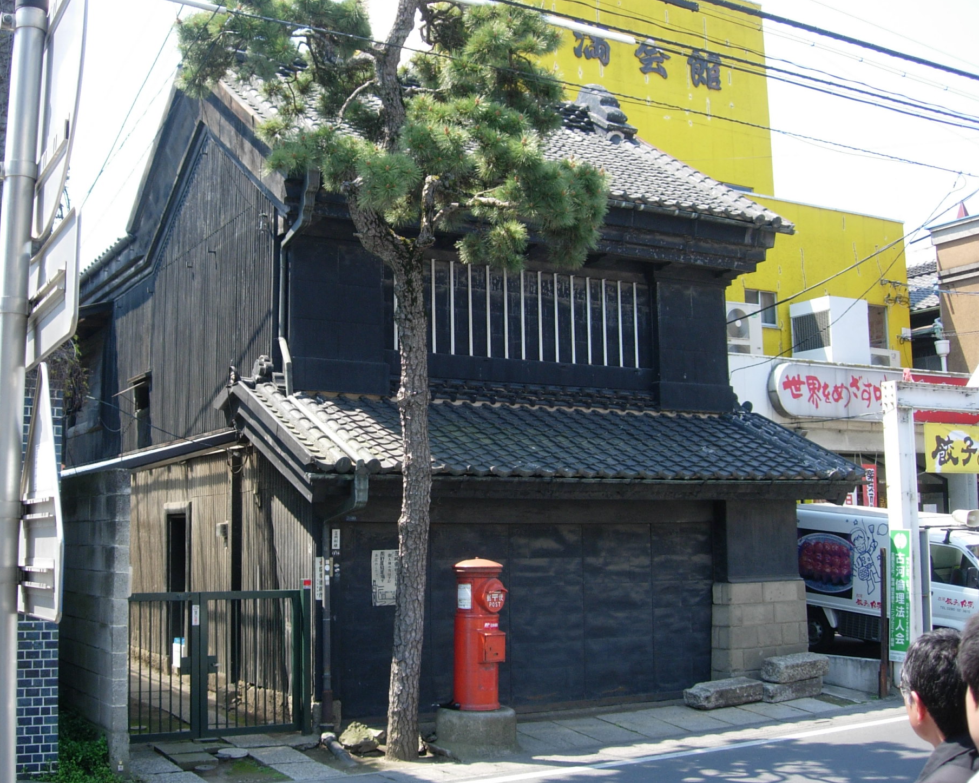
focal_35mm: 42
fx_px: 1217
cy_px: 399
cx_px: 441
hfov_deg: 43.8
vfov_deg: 35.7
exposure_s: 1/313
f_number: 2.8
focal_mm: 7.8
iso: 64
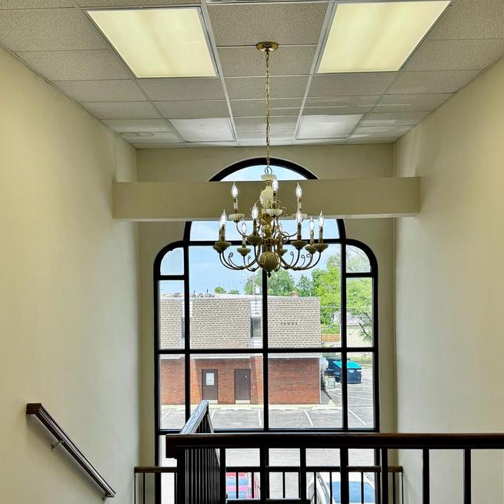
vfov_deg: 46.8
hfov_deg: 47.2
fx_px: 577
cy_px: 312
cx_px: 252
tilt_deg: -0.3
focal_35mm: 35
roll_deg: +1.0
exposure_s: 1/671
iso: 80
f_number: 1.78
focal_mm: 6.76
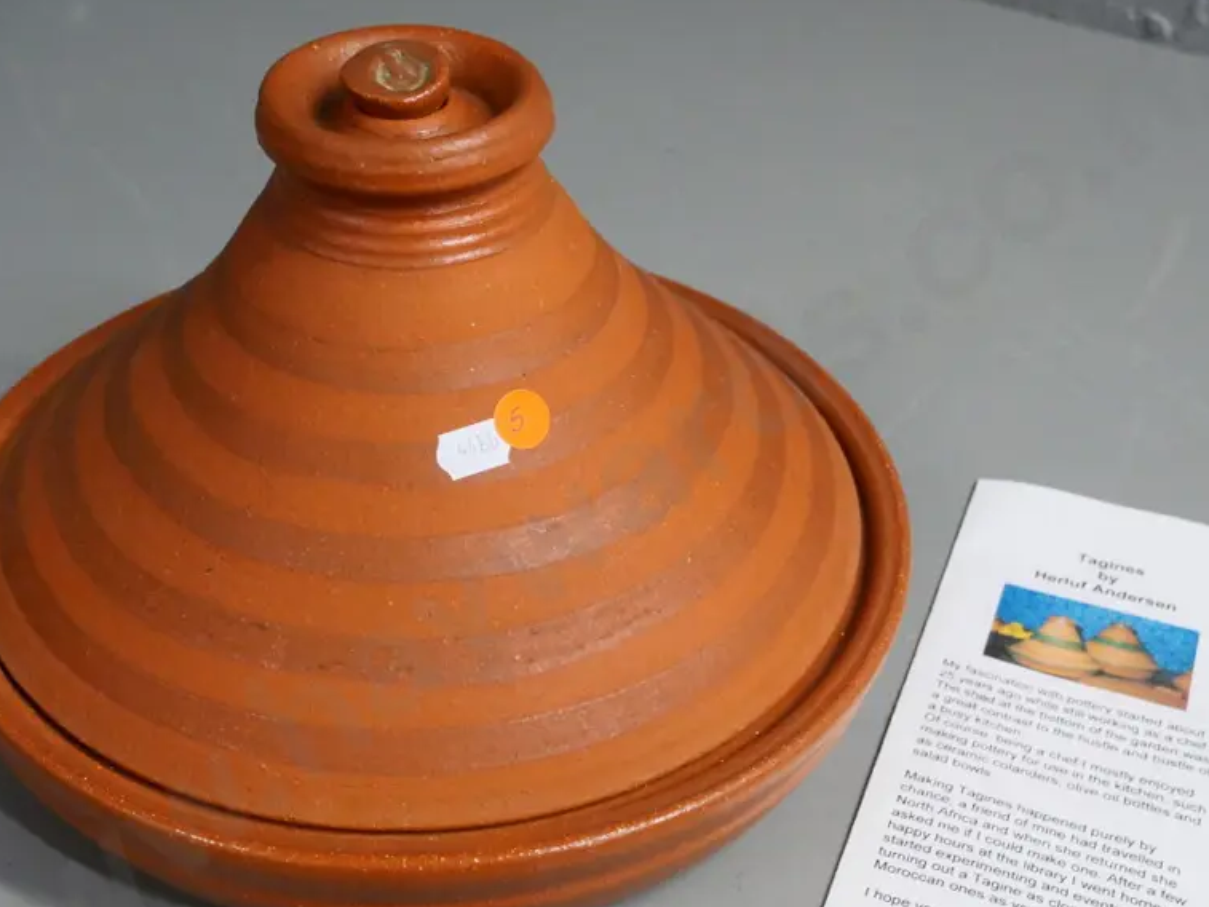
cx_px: 583
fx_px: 1607
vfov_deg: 31.5
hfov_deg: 41.2
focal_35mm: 46
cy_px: 527
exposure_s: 1/100
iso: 3200
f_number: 5.6
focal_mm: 17
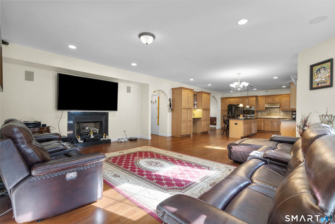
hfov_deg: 96.7
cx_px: 168
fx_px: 149
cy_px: 112
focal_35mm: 16
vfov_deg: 73.7
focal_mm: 16
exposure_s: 1.3
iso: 200
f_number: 9
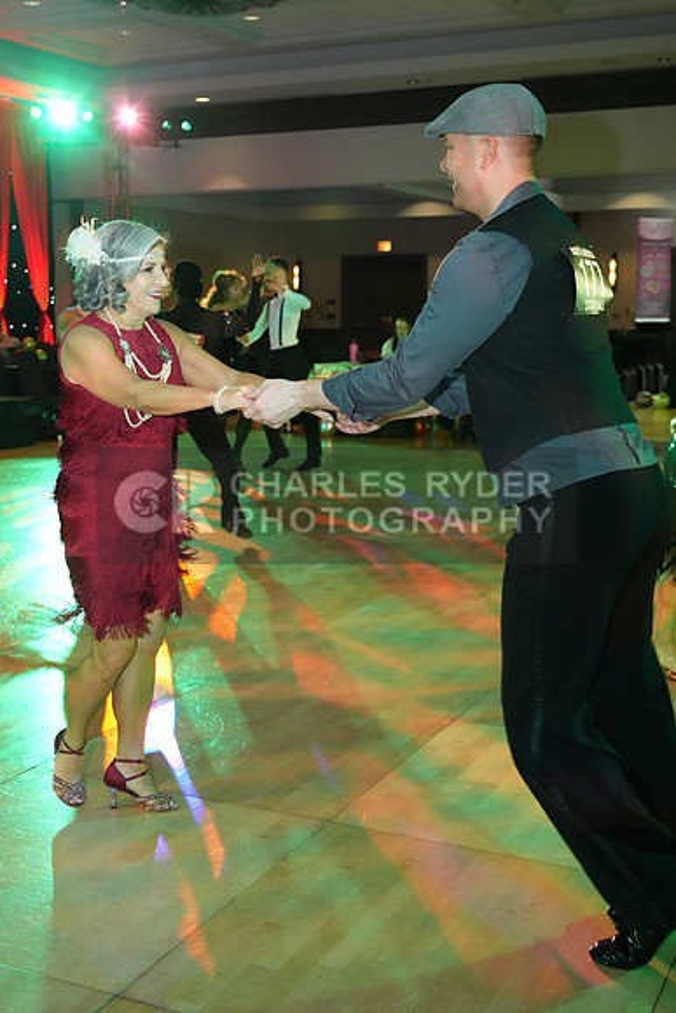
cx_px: 338
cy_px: 506
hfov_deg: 31.2
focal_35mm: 43
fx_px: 1210
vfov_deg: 45.4
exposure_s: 1/250
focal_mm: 43
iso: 6400
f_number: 5
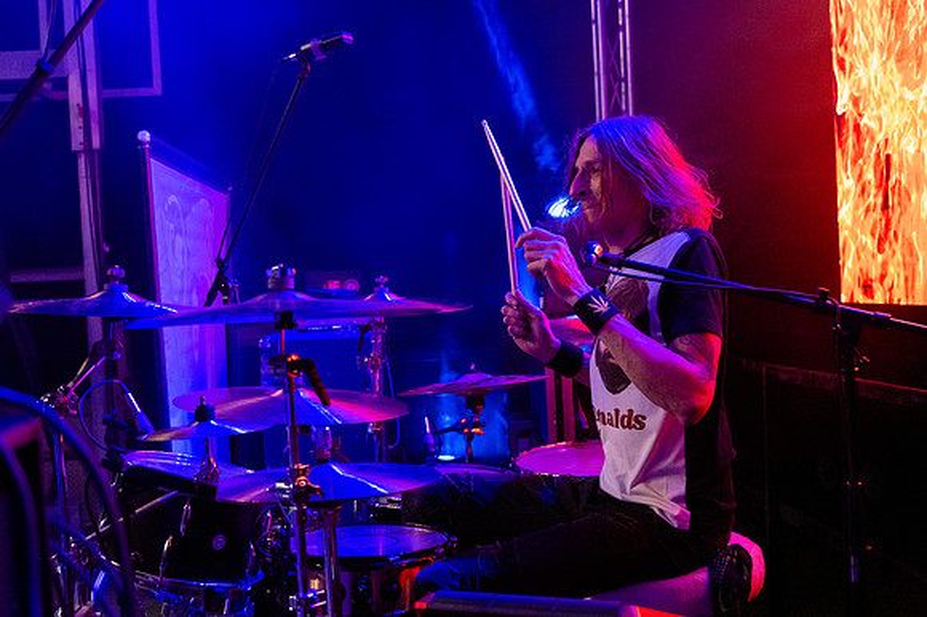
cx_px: 464
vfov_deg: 29.8
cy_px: 308
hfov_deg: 43.6
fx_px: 1158
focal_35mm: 45
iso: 6400
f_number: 2.8
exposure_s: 1/640
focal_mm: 30.5
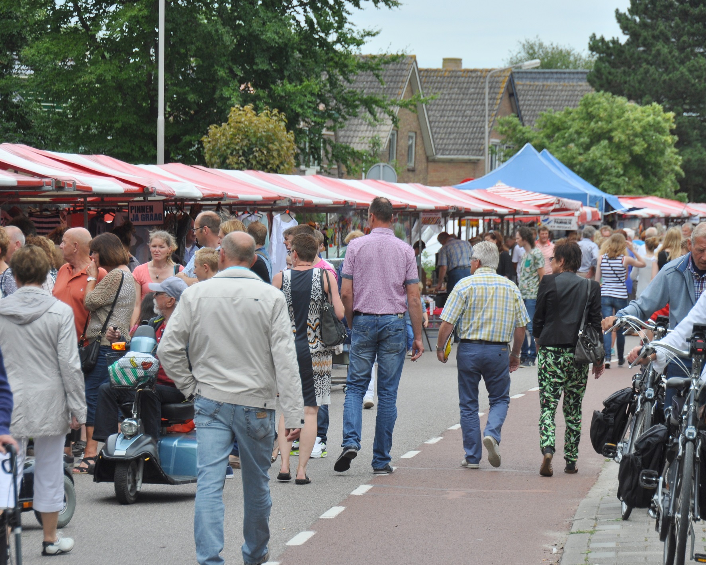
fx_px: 3908
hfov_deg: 10.3
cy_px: 283
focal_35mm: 187
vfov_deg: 8.3
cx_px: 382
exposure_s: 1/640
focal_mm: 110
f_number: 6.3
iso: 200
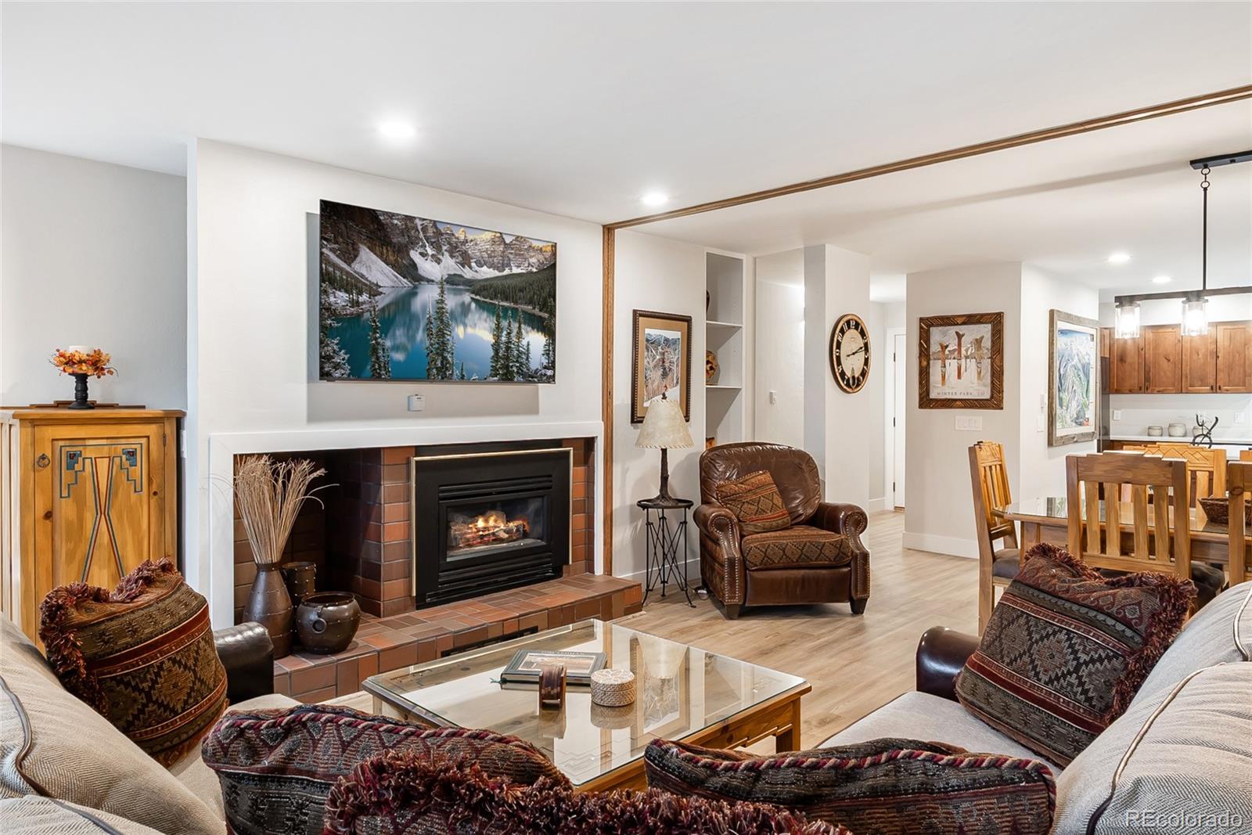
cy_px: 418
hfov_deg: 81.2
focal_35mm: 21
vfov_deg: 59.5
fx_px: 730
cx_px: 626
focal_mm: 14
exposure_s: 2
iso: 100
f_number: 10
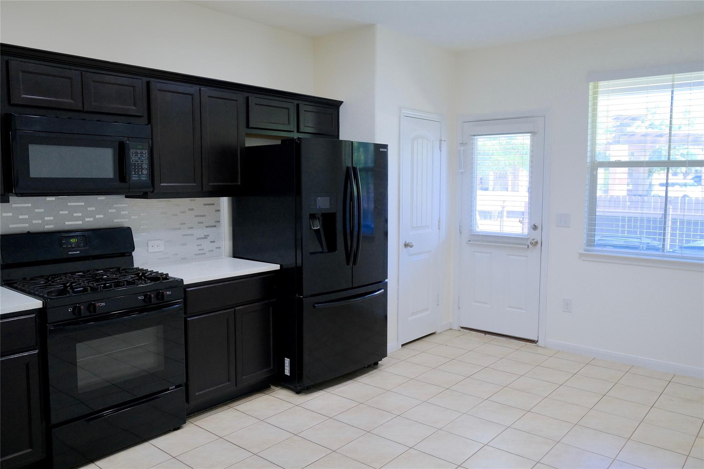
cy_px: 234
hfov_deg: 67.4
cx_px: 352
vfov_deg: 47.9
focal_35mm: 27
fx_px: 528
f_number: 3.6
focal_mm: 18
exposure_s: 1/60
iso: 1250
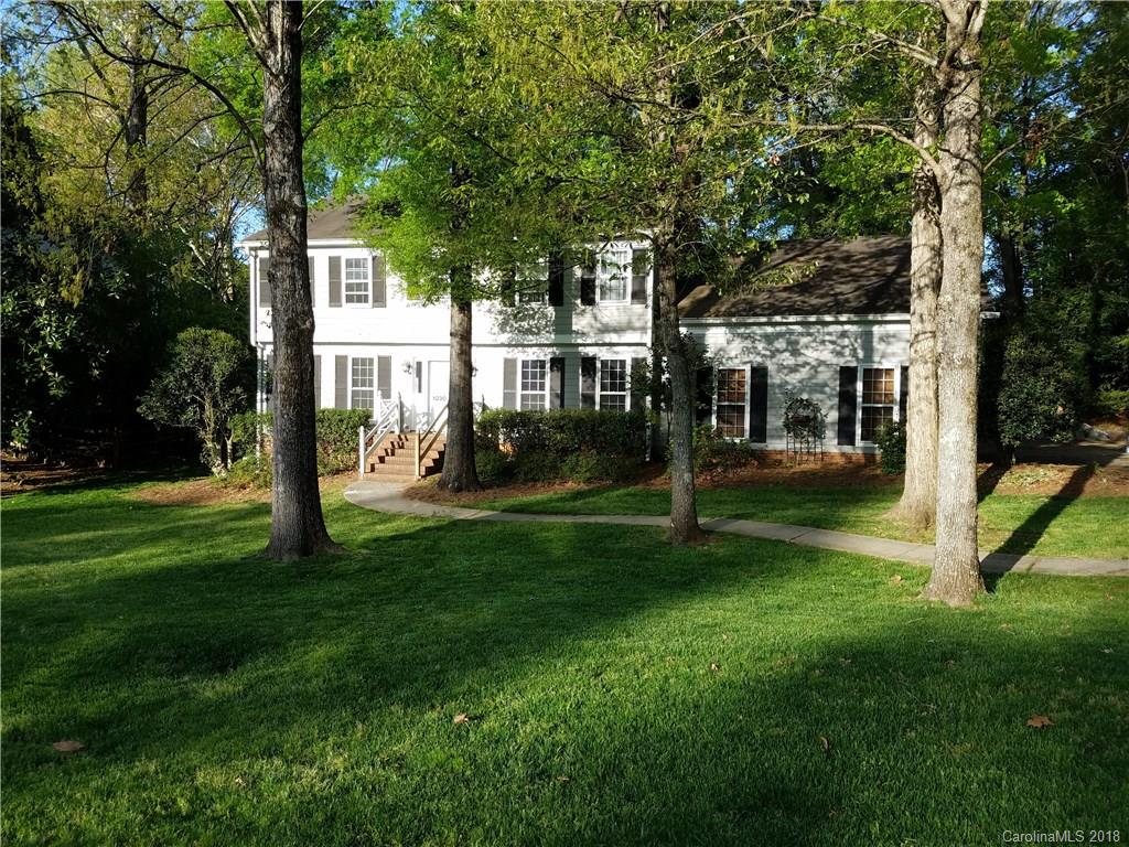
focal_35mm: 26
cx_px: 564
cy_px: 424
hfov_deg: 67.3
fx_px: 848
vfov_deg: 53.1
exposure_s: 1/900
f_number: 1.7
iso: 50
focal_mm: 4.2
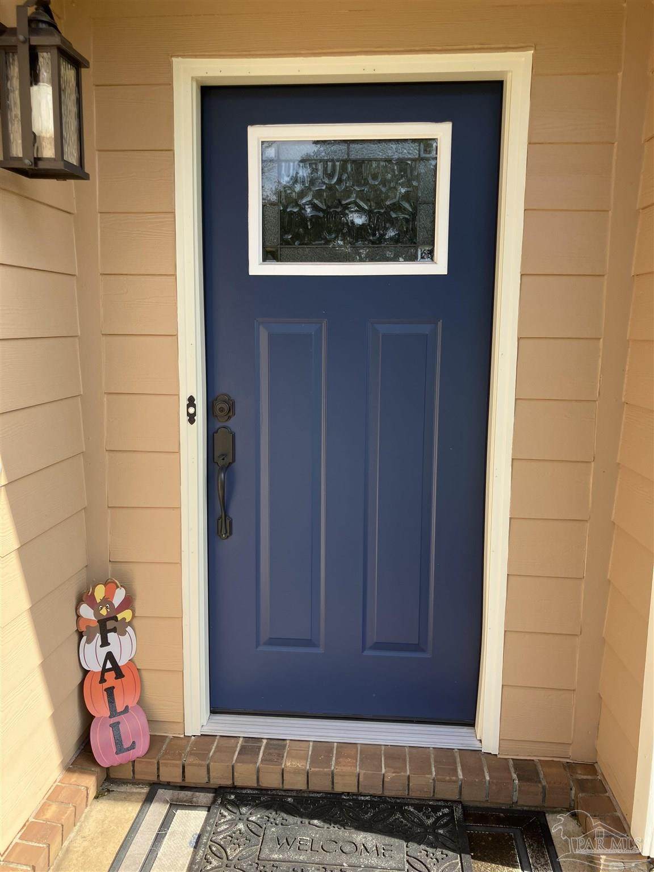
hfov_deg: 49.7
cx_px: 327
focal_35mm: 28
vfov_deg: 63.4
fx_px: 705
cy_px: 436
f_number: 1.8
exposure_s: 1/511
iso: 32
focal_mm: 3.99
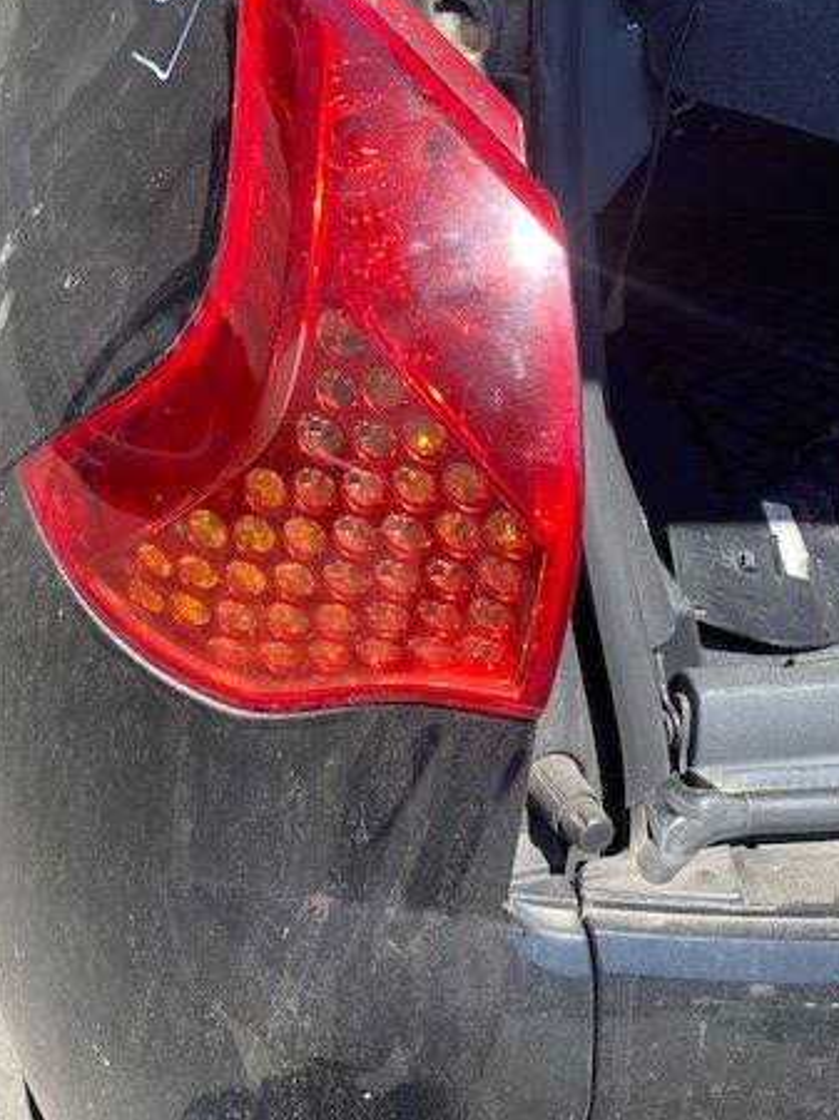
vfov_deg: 49.2
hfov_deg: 38.5
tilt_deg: -32.9
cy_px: 366
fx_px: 1197
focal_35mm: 37
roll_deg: -11.1
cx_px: 349
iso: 32
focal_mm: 4.25
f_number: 1.8
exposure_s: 1/504
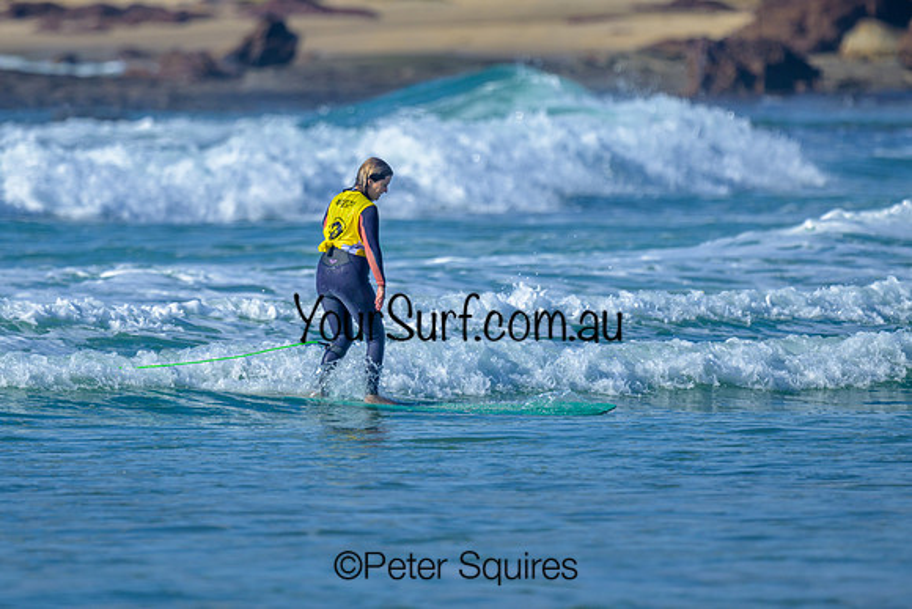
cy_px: 244
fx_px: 27871
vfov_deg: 1.3
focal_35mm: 1100
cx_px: 388
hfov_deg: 1.9
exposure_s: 1/1000
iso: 110
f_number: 6.3
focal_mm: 800
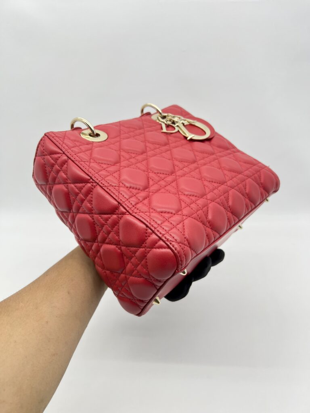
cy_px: 206
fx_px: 310
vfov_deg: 67.3
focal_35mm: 26
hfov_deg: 53.1
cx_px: 155
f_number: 1.5
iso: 40
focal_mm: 5.7
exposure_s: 1/100
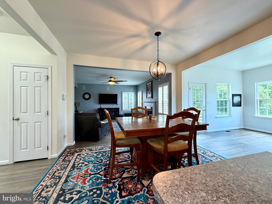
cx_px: 136
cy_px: 102
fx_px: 110
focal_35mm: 14
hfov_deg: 102.1
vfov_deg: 85.7
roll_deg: +0.8
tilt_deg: -0.1
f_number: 2.2
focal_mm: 2.22
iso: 500
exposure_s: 1/60
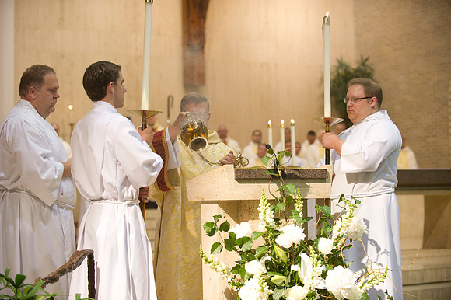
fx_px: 1027
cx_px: 226
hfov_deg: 24.8
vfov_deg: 16.6
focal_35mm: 82
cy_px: 150
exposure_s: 1/125
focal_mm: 82
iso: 2000
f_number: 2.8
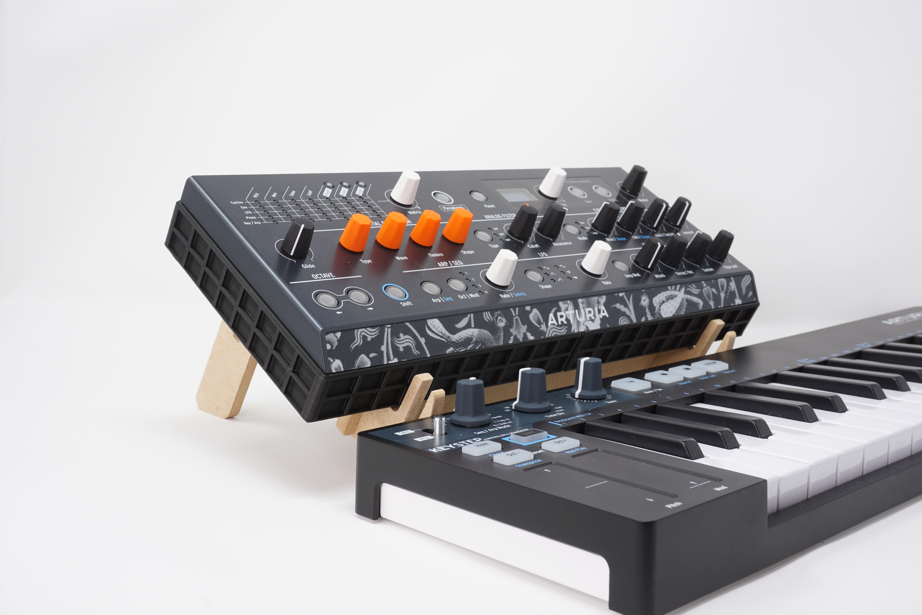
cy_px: 308
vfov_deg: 29.9
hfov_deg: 43.6
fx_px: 1152
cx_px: 461
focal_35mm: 45
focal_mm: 30
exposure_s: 1/6
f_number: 11
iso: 100
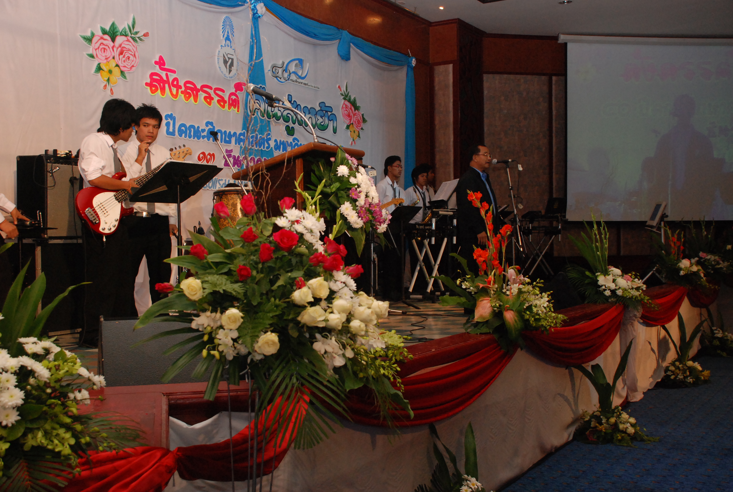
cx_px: 366
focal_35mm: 39
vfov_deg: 34.4
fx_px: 796
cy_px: 246
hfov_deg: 49.5
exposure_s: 1/125
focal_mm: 26
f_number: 5.6
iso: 1000
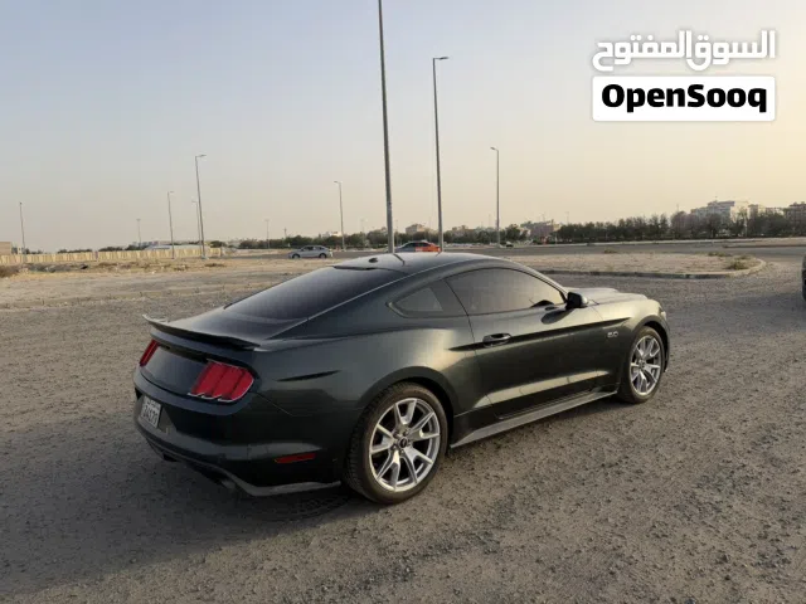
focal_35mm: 24
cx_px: 403
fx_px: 559
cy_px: 302
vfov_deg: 56.8
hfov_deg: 71.6
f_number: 1.78
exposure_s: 1/2801
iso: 80
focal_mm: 6.76
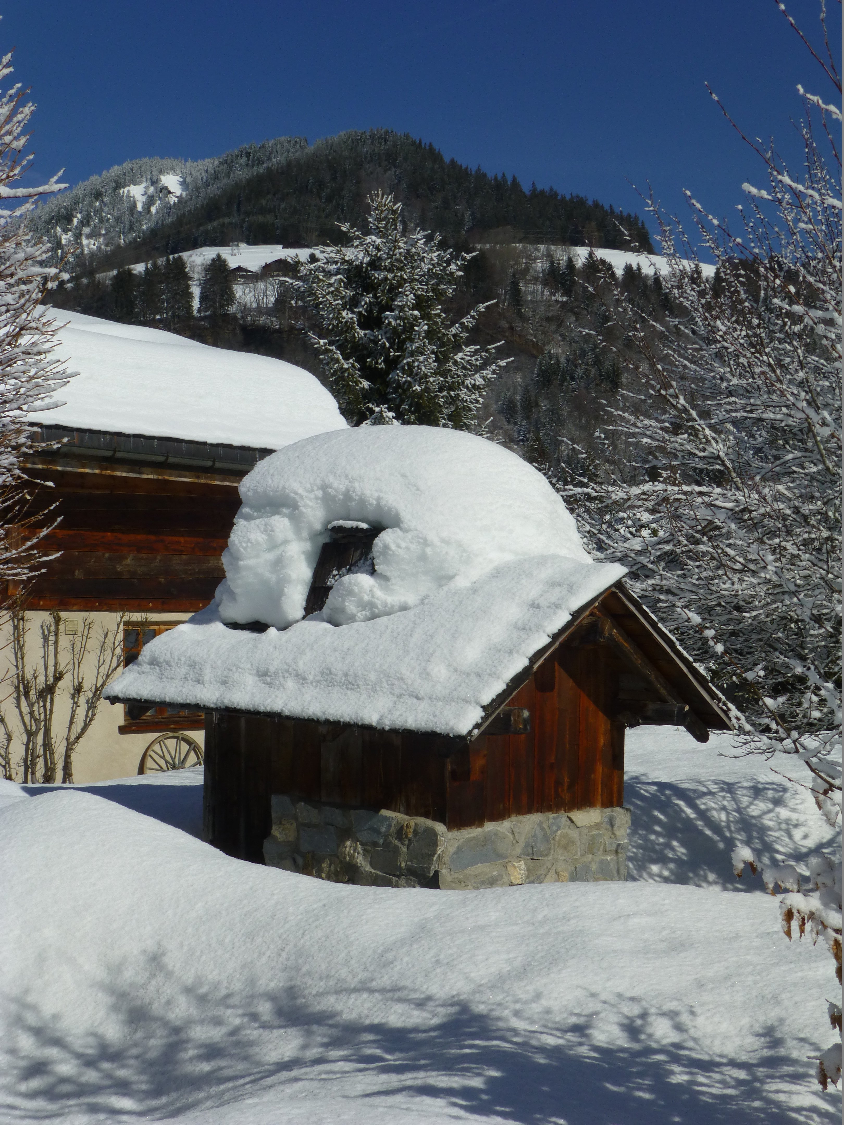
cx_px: 422
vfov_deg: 37.5
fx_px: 1658
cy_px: 562
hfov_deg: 28.6
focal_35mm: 51
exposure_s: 1/2000
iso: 100
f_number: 5
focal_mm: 9
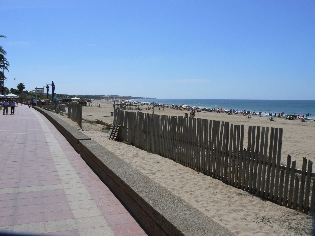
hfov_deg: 51.4
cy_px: 118
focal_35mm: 36
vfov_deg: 39.7
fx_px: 328
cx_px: 158
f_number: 8
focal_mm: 6
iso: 80
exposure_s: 1/800
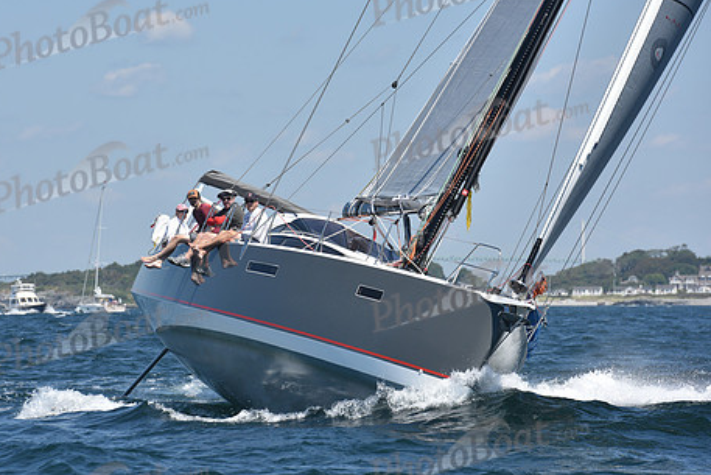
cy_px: 233
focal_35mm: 254
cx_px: 291
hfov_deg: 8.1
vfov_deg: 5.4
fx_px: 5018
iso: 200
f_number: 7.1
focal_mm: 200
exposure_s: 1/1000
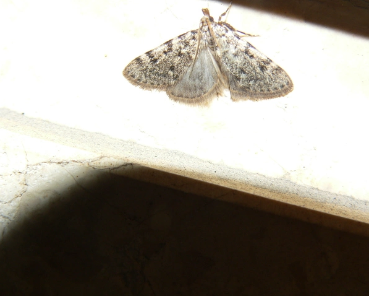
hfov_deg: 21.3
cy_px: 148
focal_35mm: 90
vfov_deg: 17.1
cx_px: 174
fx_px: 983
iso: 100
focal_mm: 14.4
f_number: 4
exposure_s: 1/60
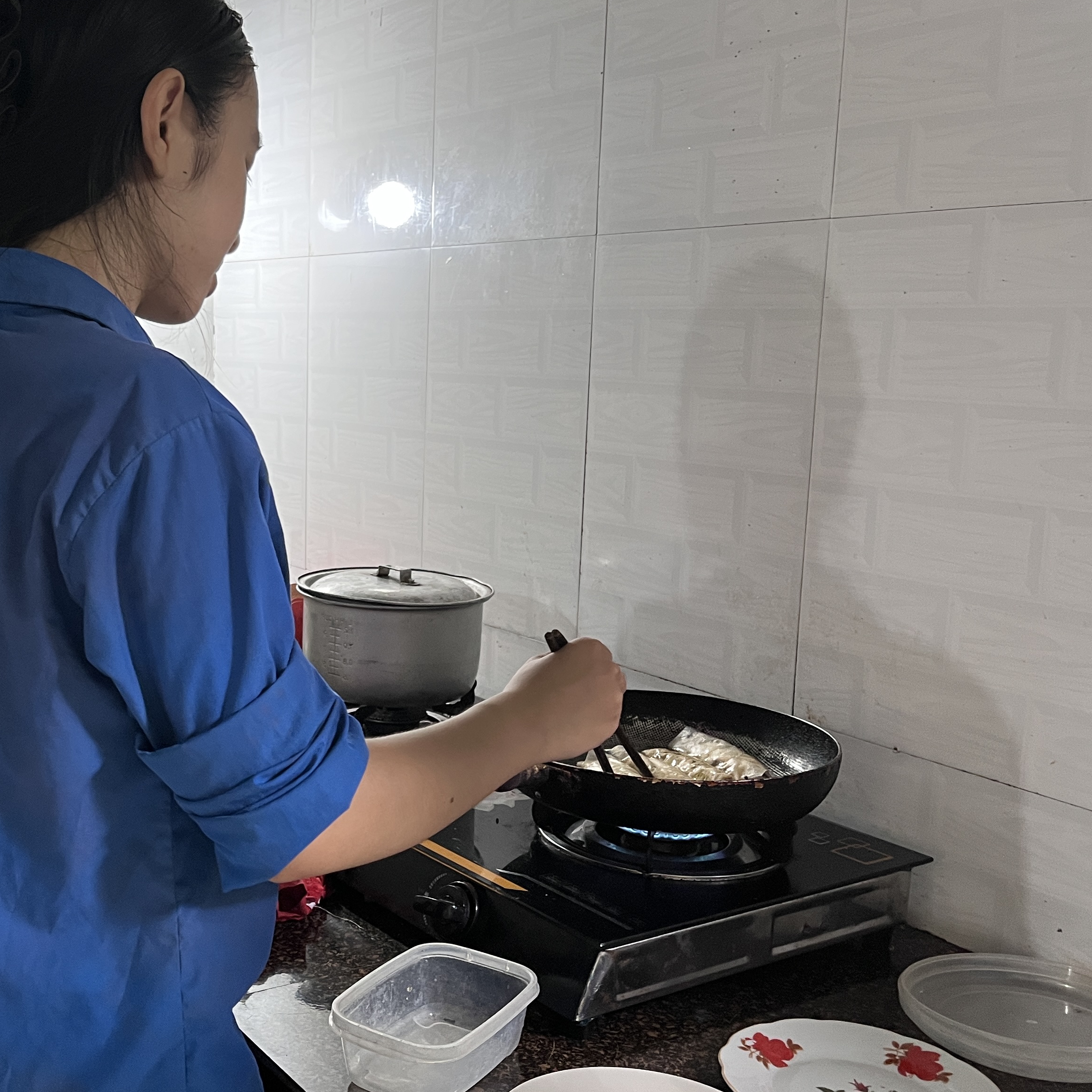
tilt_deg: -10.5
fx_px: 1428
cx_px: 229
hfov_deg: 40.3
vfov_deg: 41.8
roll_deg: -0.6
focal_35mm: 40
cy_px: 593
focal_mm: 5.1
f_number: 1.6
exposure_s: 1/60
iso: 125
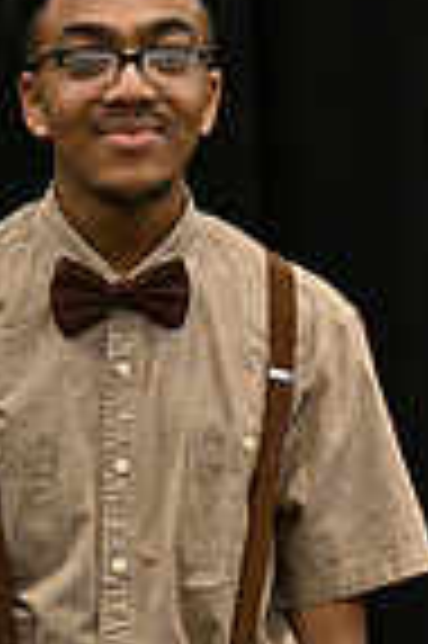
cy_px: 547
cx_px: 1298
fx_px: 14533
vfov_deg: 2.5
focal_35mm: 813
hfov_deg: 1.7
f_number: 2.8
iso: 6400
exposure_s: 1/1000
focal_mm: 200
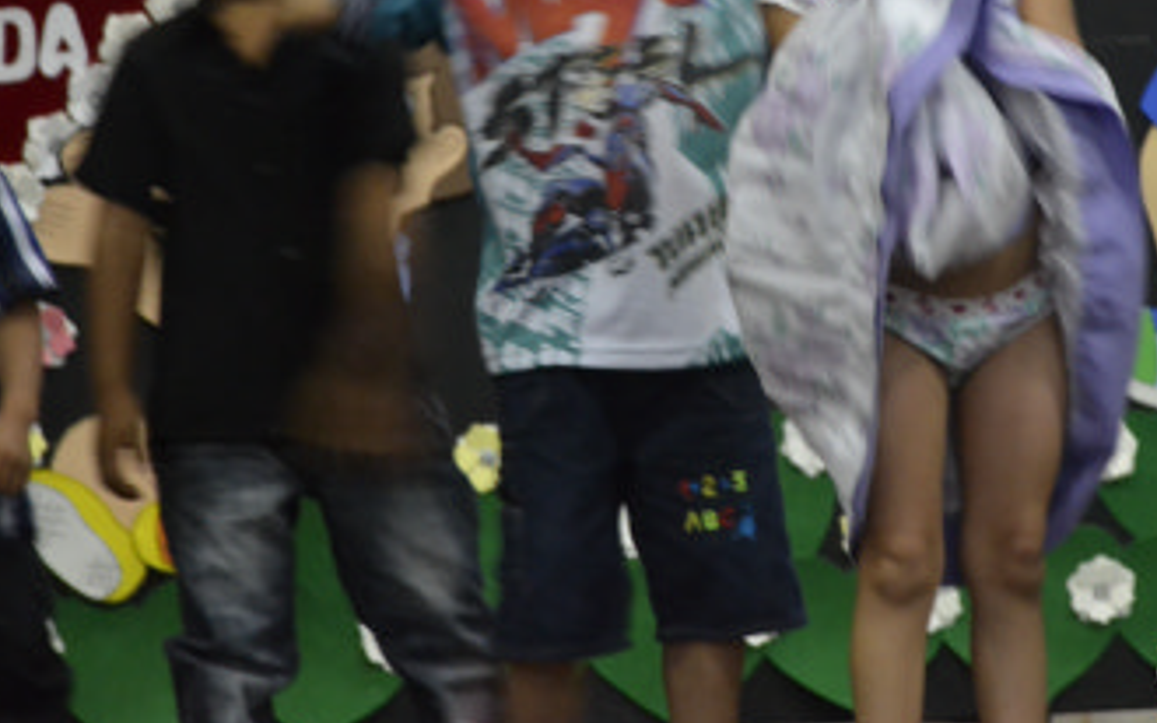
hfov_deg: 9.5
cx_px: 792
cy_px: 170
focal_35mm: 220
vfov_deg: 6.0
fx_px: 6927
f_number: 5.6
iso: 3200
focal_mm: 95
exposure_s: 1/15
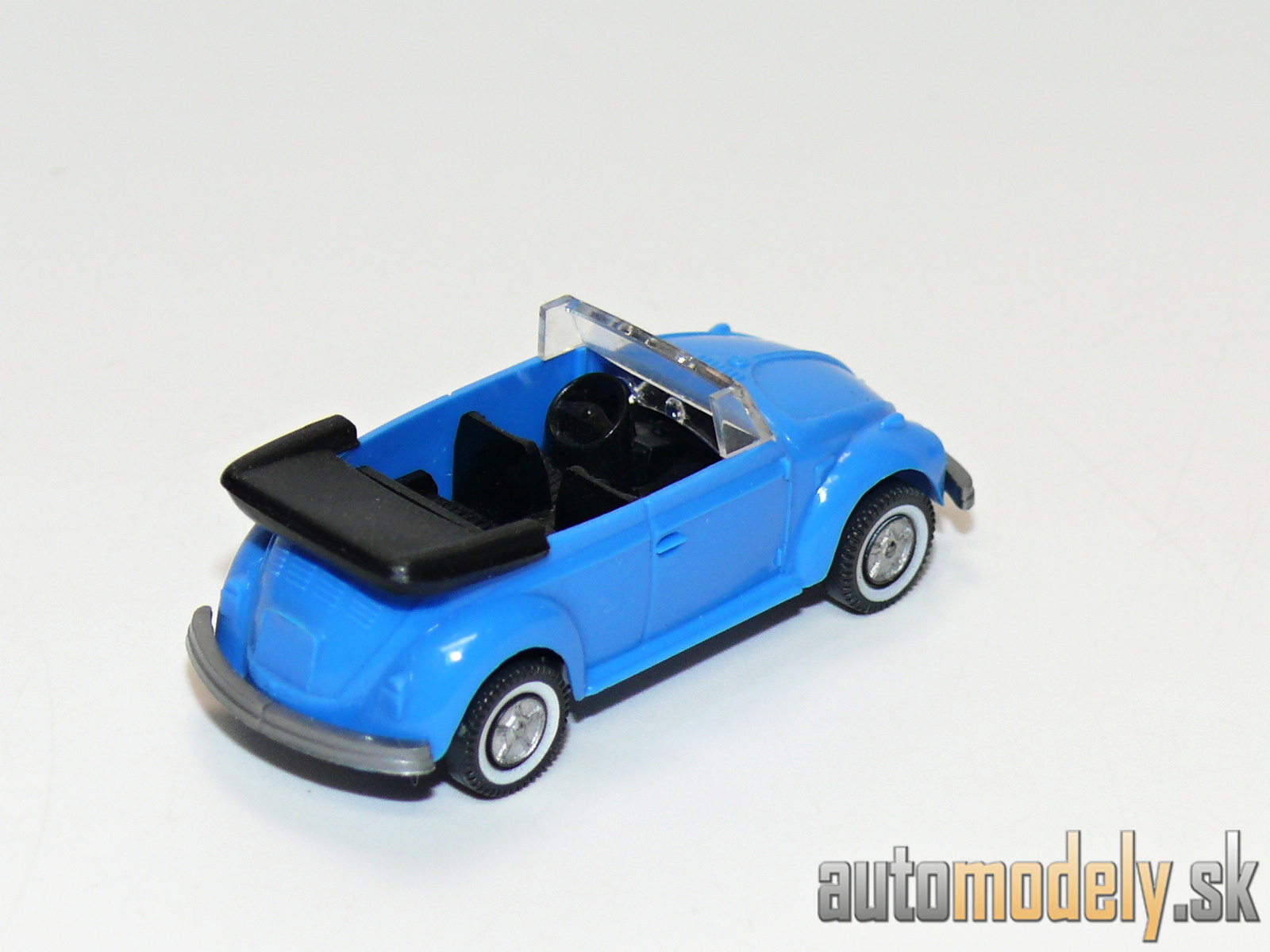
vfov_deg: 10.3
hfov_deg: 13.7
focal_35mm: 144
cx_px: 635
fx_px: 5283
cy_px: 476
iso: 100
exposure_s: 1/30
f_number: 4
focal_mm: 17.2
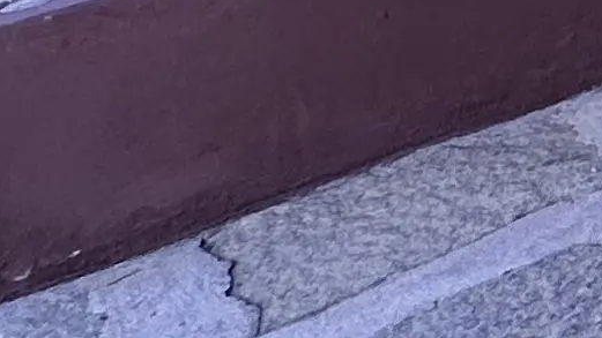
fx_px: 1883
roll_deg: -0.9
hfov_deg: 9.7
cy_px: -851
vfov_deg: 8.0
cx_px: 2088
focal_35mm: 118
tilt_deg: -1.2
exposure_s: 1/118
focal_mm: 2.22
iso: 40
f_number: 2.2
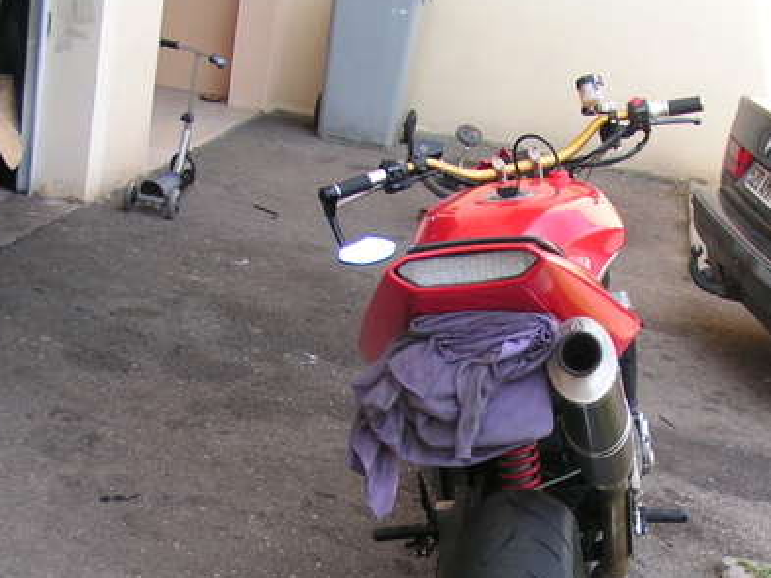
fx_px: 1560
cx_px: 534
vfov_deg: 20.8
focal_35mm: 70
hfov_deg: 27.5
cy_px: 460
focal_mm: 6.6
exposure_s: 1/125
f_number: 4
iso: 50
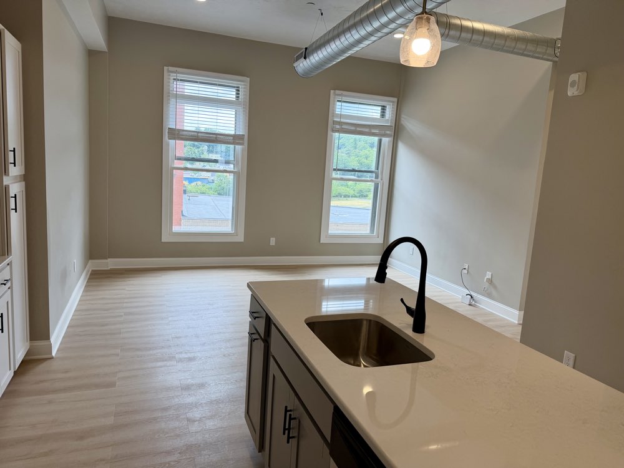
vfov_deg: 56.8
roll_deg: -3.5
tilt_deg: -6.2
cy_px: 234
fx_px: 433
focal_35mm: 24
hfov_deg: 71.6
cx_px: 312
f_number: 1.78
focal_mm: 6.76
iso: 80
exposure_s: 1/242
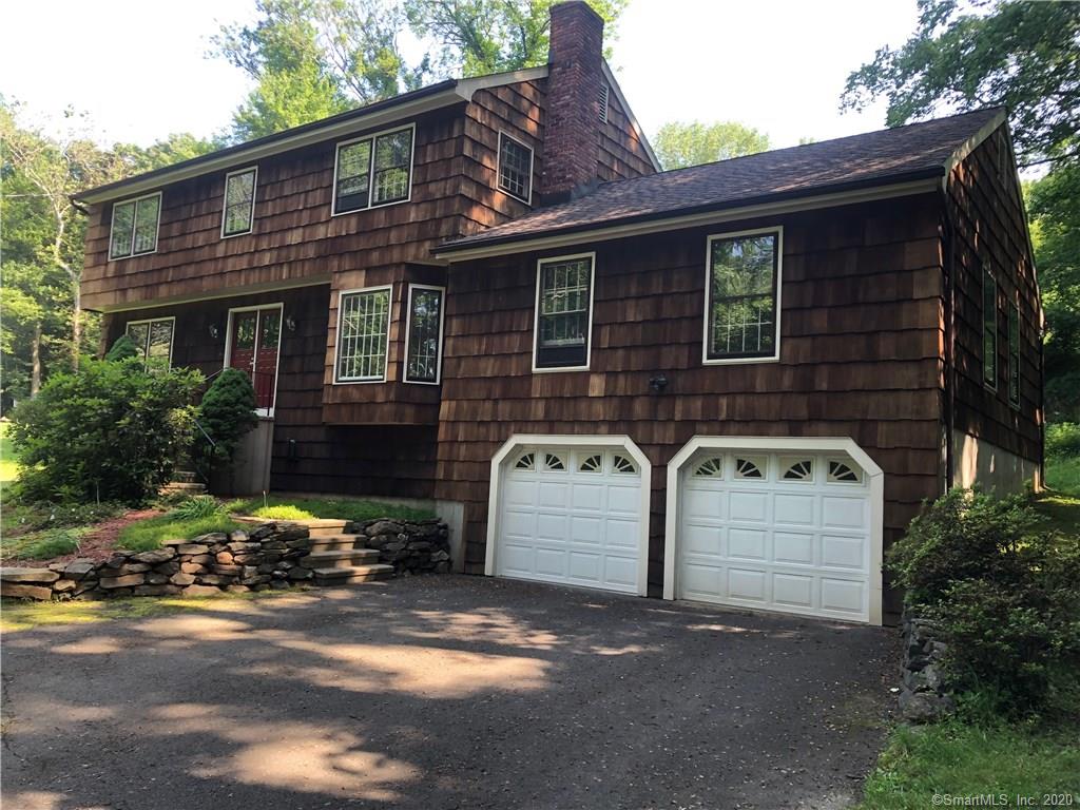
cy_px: 405
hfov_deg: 63.4
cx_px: 540
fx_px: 874
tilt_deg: +6.6
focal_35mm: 28
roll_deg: -3.3
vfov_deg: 49.7
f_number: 1.8
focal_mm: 3.99
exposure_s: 1/120
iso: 40
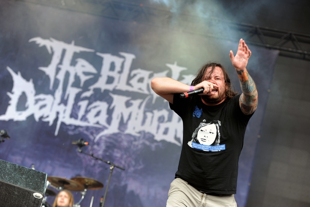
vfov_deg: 12.2
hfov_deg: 18.3
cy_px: 104
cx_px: 155
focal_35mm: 112
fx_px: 964
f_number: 4
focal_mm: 112
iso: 200
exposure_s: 1/250
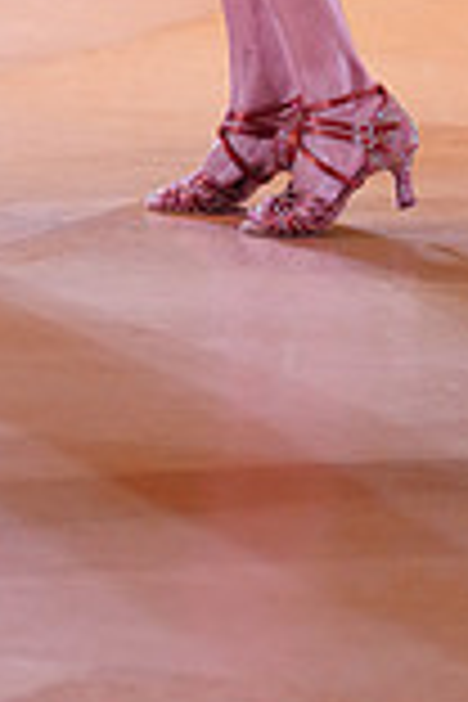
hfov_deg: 1.8
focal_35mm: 744
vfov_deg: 2.8
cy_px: -446
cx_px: 106
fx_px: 14507
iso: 5000
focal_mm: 200
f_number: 2.8
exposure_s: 1/400
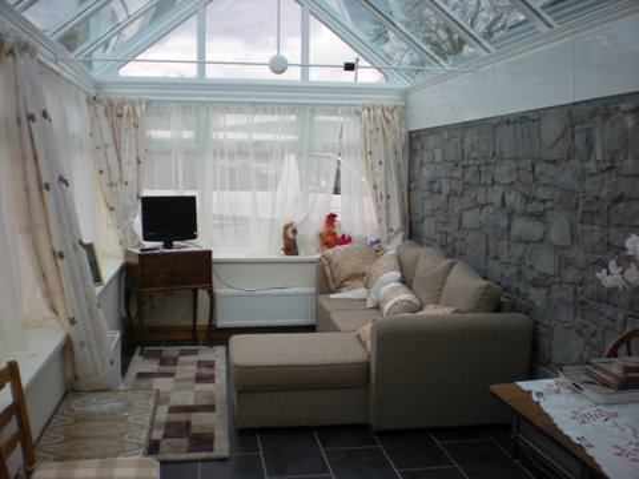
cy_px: 240
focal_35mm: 38
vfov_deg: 37.7
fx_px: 701
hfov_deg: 49.0
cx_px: 320
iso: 64
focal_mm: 6.3
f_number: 3.1
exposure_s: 1/170
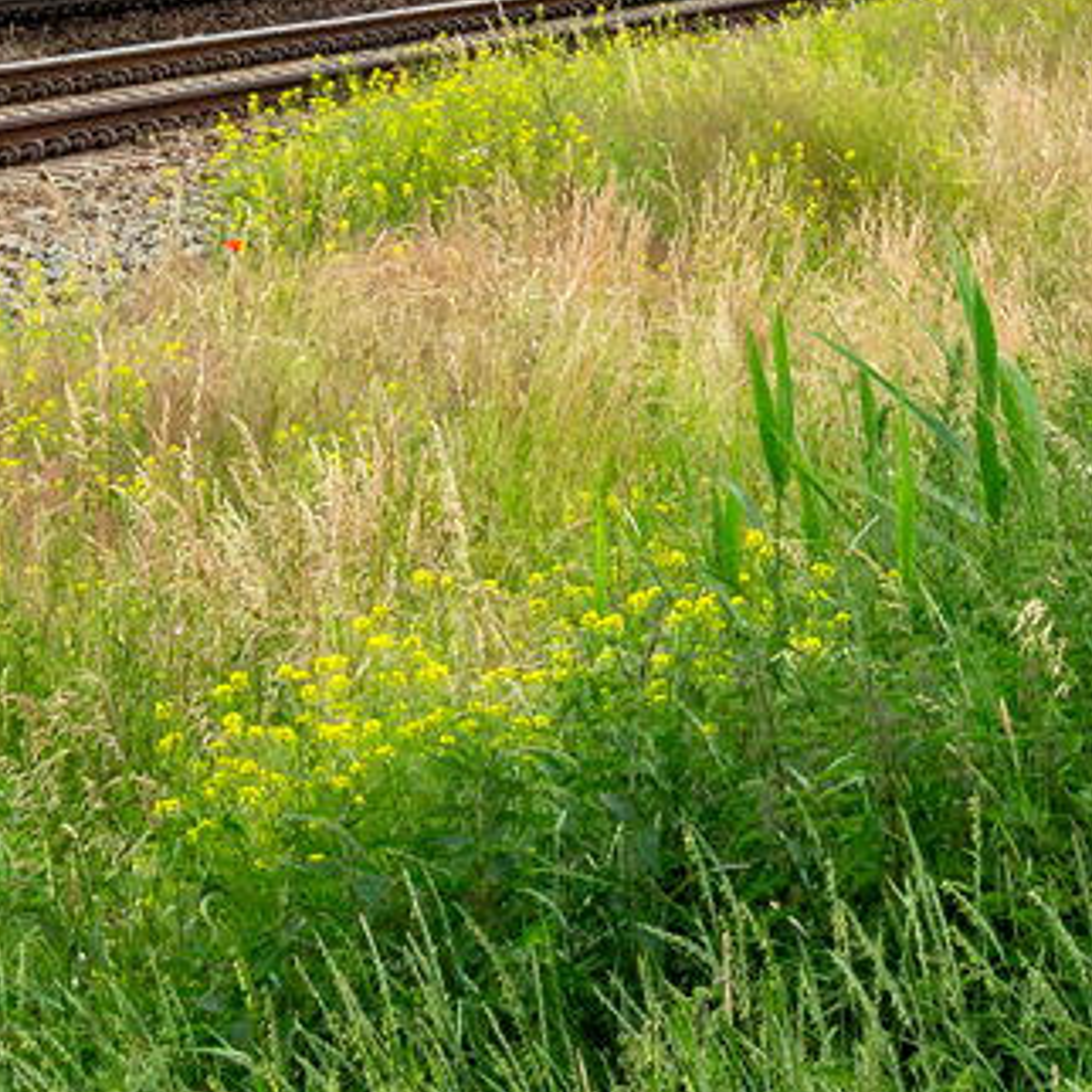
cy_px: -544
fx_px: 11314
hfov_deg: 5.5
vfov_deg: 5.5
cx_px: 1072
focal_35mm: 317
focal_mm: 50
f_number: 8
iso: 400
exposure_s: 1/500
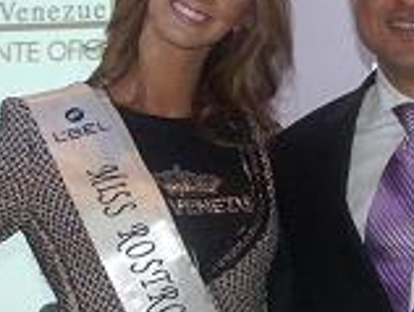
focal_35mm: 144
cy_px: 123
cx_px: 359
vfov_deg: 10.3
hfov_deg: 13.6
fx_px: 1725
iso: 400
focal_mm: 10.2
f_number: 3.2
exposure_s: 1/60
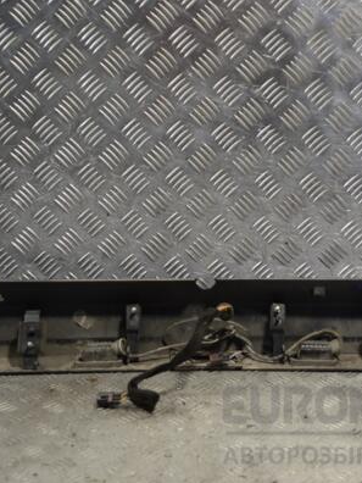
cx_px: 200
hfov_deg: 21.0
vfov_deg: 27.8
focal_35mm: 70
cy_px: 243
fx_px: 976
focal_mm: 32
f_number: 4.8
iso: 110
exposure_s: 1/30
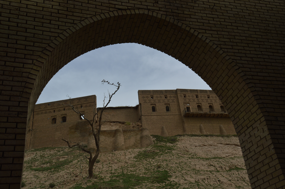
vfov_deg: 31.8
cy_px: 94
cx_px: 142
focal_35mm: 42
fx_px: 332
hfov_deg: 46.4
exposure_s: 1/640
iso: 100
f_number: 8
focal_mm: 28
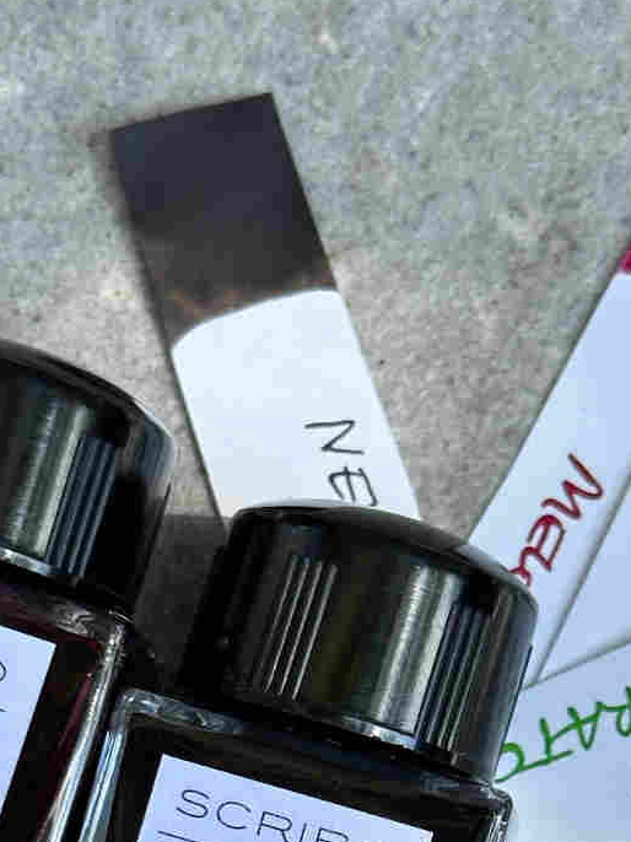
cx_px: 331
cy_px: 879
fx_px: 2724
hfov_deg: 13.2
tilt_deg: -86.0
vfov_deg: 17.1
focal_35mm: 112
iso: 64
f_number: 1.78
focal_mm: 6.86
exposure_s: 1/1133
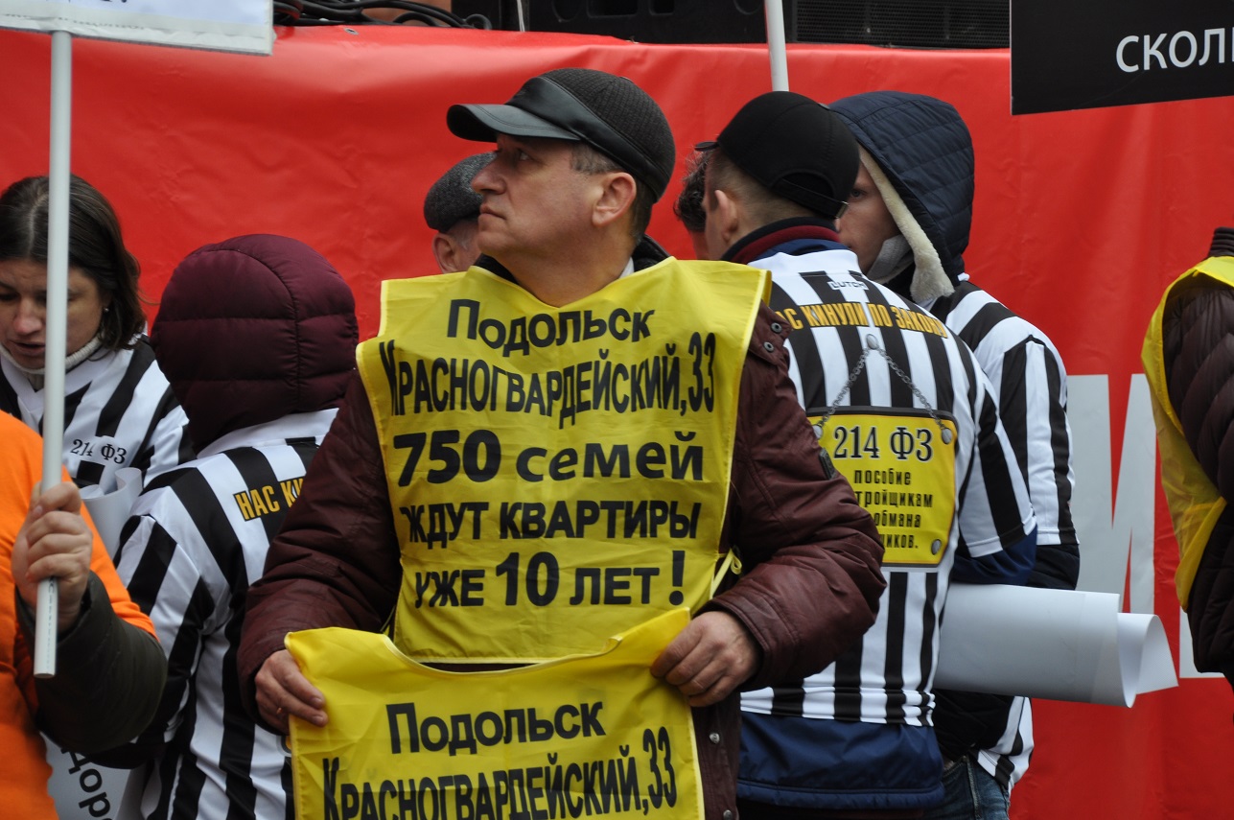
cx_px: 617
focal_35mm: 195
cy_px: 410
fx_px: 6676
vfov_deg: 7.0
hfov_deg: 10.6
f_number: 5.6
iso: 360
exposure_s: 1/125
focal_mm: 130
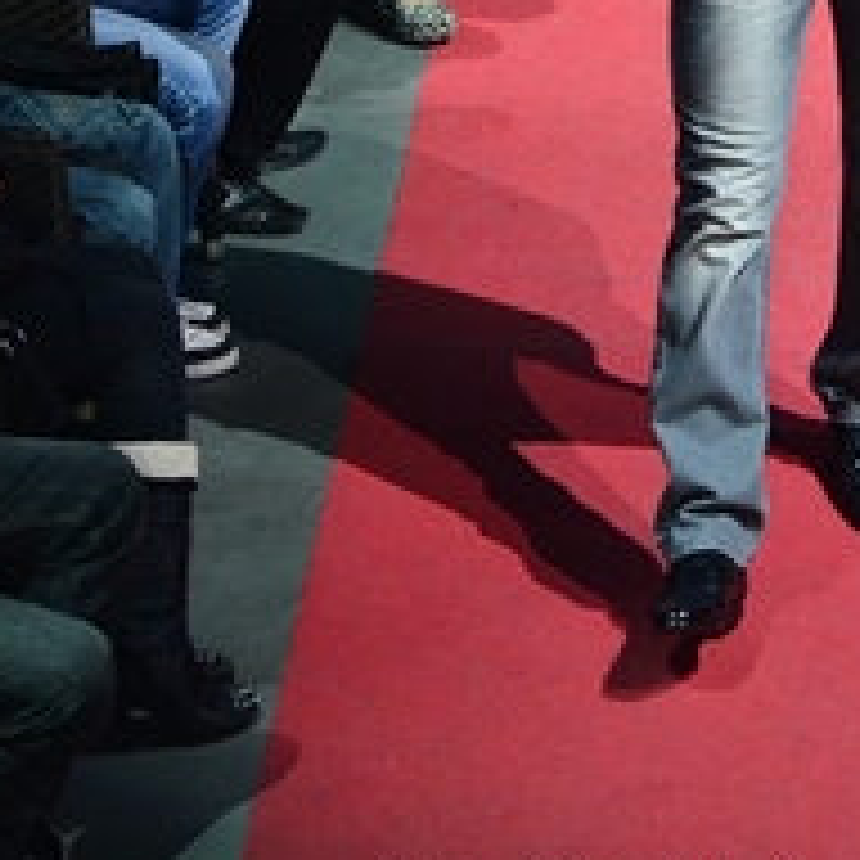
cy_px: -212
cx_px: 716
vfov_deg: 6.7
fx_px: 7284
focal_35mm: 259
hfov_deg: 6.7
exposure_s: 1/160
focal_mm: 75
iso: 2000
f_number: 5.6
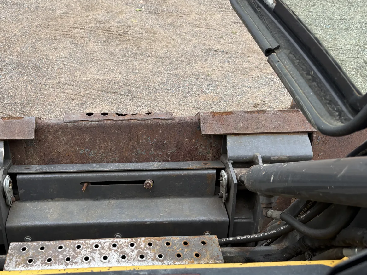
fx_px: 350
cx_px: 134
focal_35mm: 33
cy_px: 160
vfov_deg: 42.8
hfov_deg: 54.6
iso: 80
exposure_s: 1/788
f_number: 1.78
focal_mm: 6.76
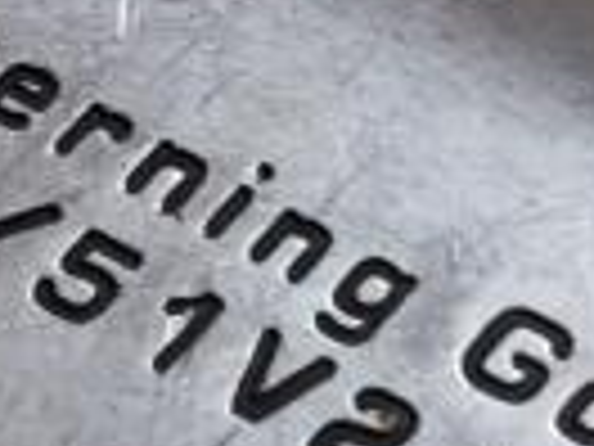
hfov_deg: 11.3
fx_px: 2986
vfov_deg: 8.5
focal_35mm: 174
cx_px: 513
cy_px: 261
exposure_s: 1/50
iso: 89
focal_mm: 3.43
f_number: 2
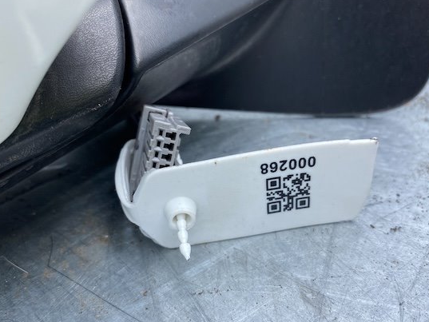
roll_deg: +4.9
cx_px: 223
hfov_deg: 58.3
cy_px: 183
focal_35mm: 31
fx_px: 384
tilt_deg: -37.9
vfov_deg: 45.3
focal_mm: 4.25
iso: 32
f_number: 1.8
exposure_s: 1/312
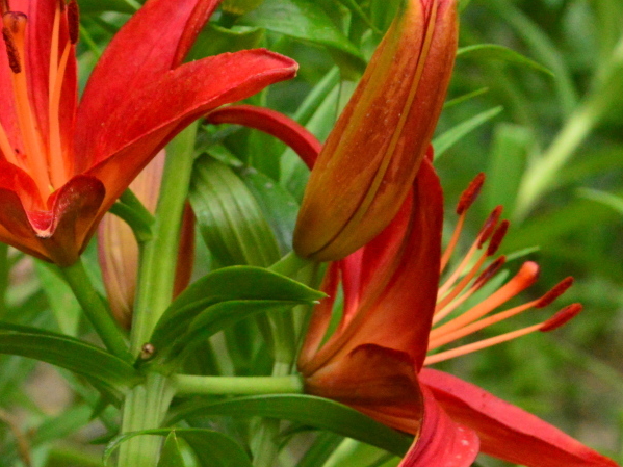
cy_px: 190
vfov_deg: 4.3
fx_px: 6208
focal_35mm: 345
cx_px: 248
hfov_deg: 5.7
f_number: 16
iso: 6400
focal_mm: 140
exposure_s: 1/250
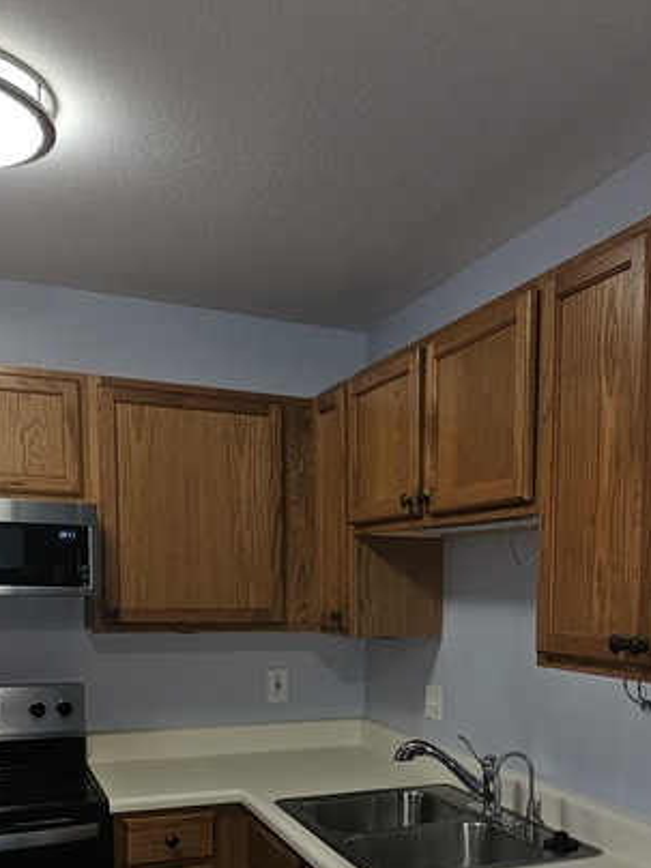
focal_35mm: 38
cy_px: 680
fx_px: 953
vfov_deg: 46.7
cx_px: 445
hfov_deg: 37.2
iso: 125
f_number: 1.7
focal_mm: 6.3
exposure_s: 1/24
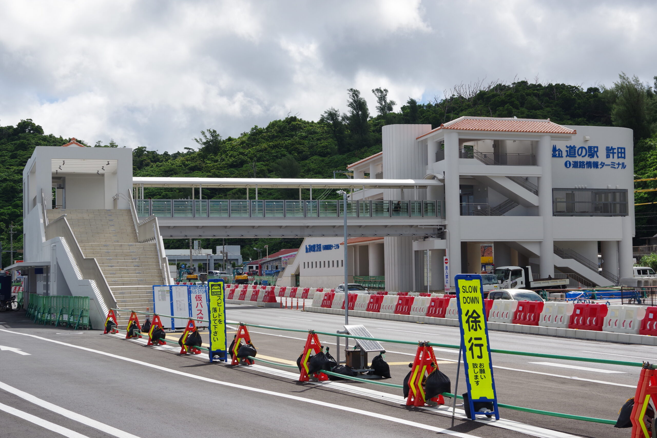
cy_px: 219
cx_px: 328
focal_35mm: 60
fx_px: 1095
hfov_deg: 33.4
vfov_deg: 22.6
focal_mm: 40
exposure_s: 1/400
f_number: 10
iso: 200
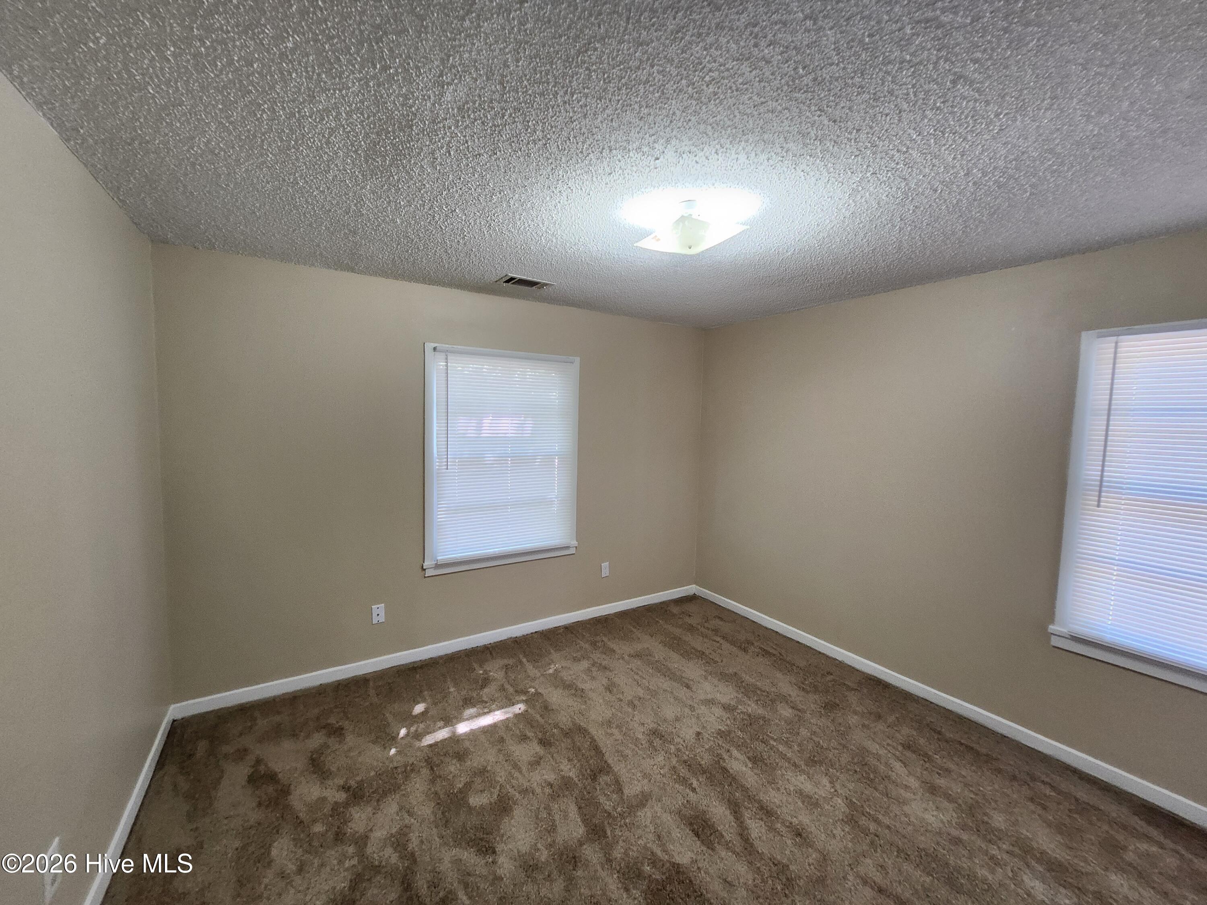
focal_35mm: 13
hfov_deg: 106.2
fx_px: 453
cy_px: 452
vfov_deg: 89.9
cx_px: 604
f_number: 2.2
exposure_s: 1/60
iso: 320
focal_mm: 1.74
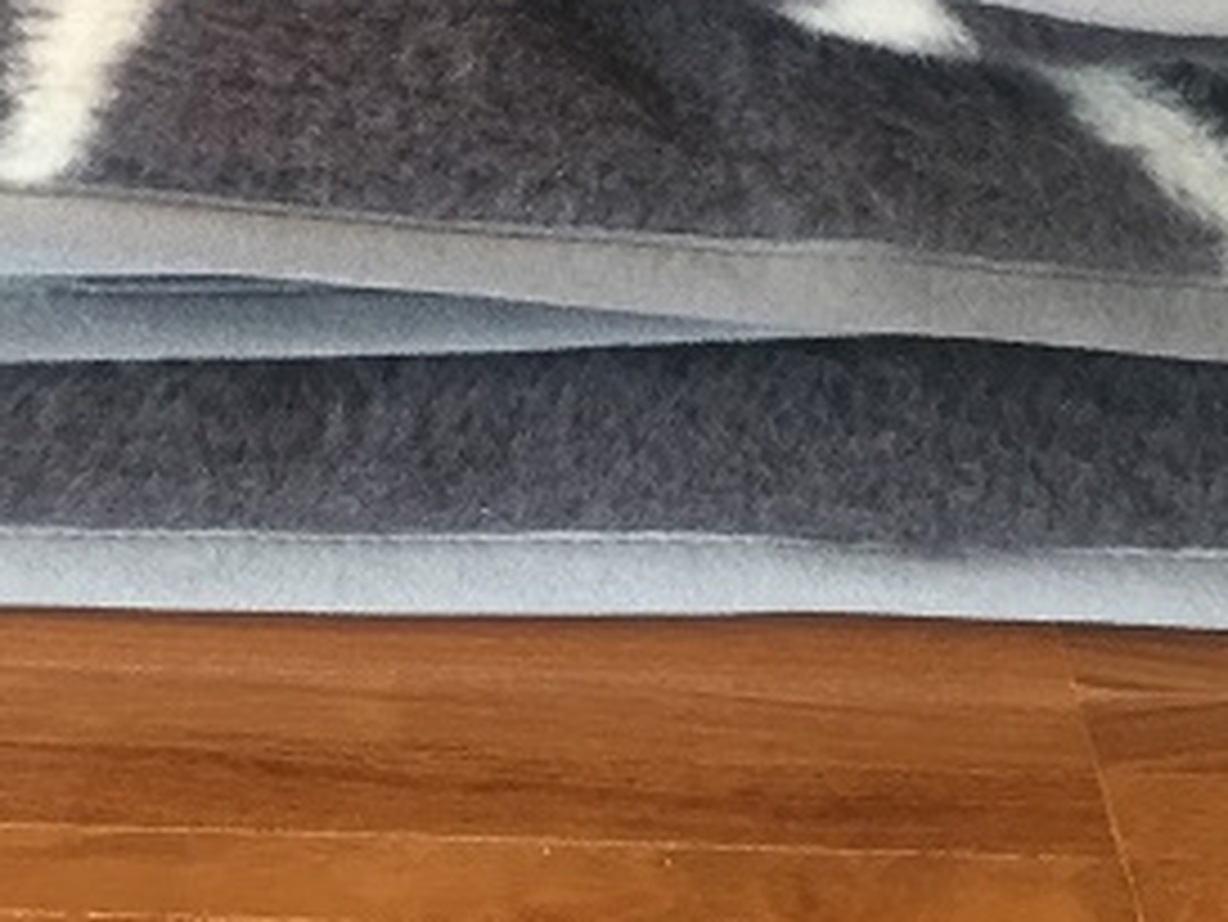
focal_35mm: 85
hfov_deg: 22.6
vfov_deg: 16.2
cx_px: 198
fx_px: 3017
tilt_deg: -23.8
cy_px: -373
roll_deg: +1.4
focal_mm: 4.15
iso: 125
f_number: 2.2
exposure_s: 1/33
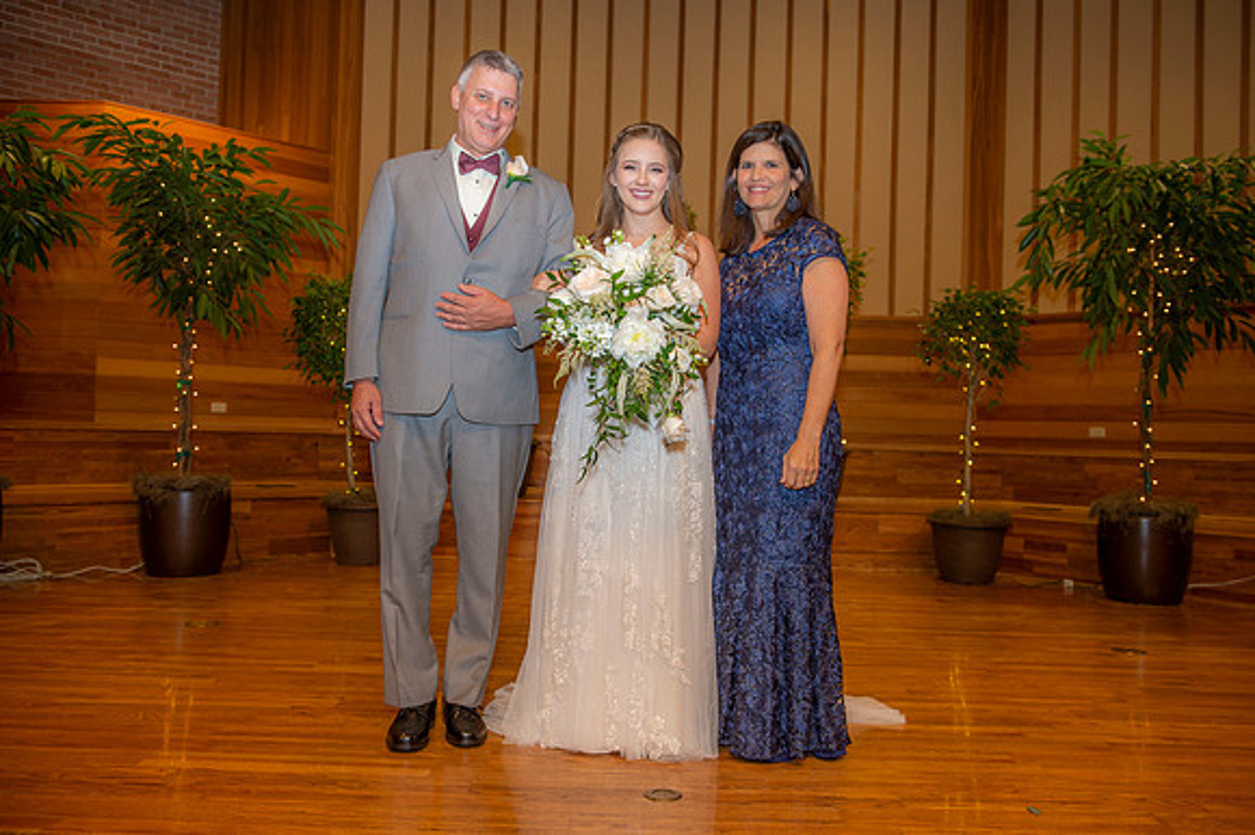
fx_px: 1115
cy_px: 418
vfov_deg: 41.1
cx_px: 628
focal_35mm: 32
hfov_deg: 58.7
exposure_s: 1/125
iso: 640
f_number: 4
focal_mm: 32
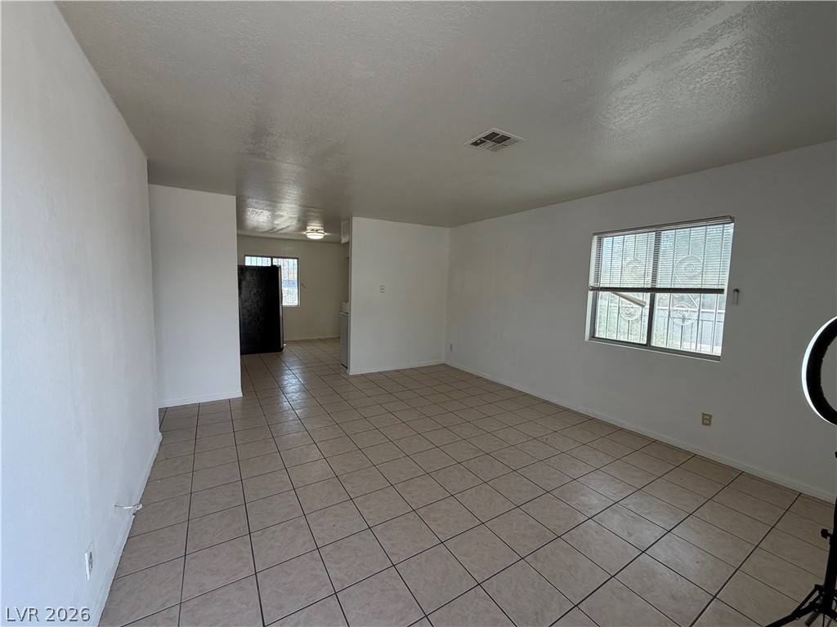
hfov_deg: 102.1
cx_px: 418
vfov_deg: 85.7
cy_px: 314
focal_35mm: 14
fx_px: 339
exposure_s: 1/121
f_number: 2.2
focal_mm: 2.22
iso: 100
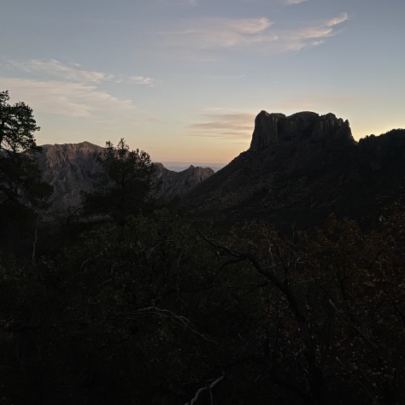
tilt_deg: -6.4
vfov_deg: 52.5
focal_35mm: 31
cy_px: 202
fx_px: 410
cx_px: 241
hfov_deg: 52.2
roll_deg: -0.9
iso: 500
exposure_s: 1/12
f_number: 1.8
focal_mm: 4.25
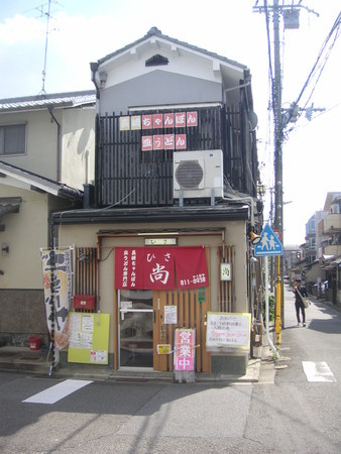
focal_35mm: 37
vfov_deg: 50.1
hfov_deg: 38.7
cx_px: 170
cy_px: 227
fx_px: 486
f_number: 2.8
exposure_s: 1/750
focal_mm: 6.1
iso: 50
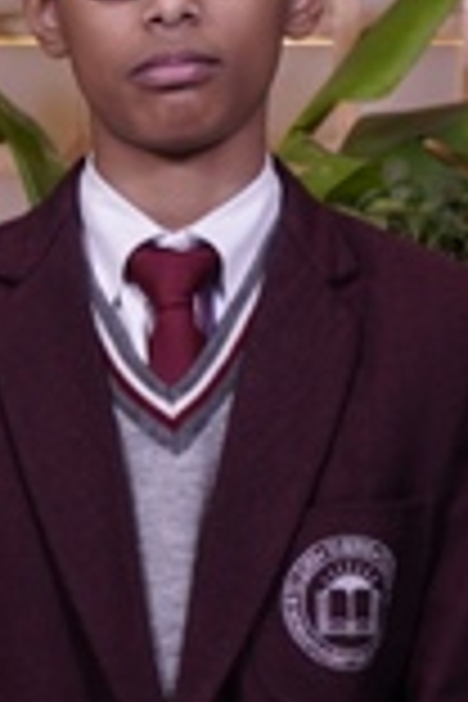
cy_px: 250
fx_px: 3354
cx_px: 184
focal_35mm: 172
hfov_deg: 8.0
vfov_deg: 11.9
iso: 500
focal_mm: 40
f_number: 5
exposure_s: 1/125
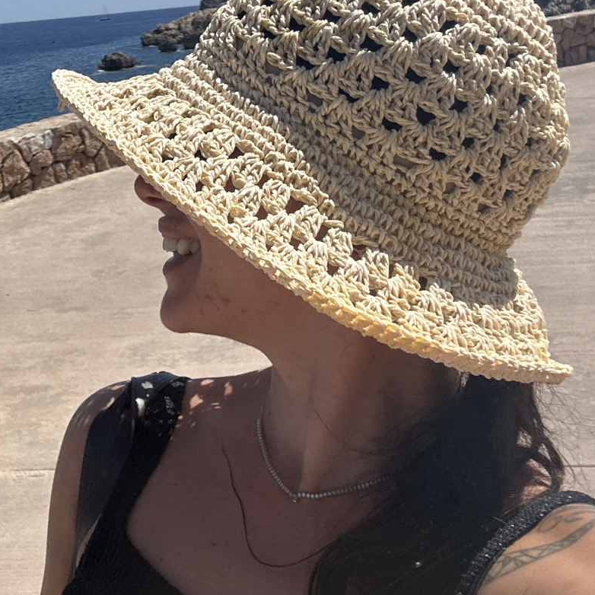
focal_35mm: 52
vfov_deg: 32.8
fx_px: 1011
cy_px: 307
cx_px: 107
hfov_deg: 31.8
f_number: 1.9
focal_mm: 2.69
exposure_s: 1/1634
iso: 25
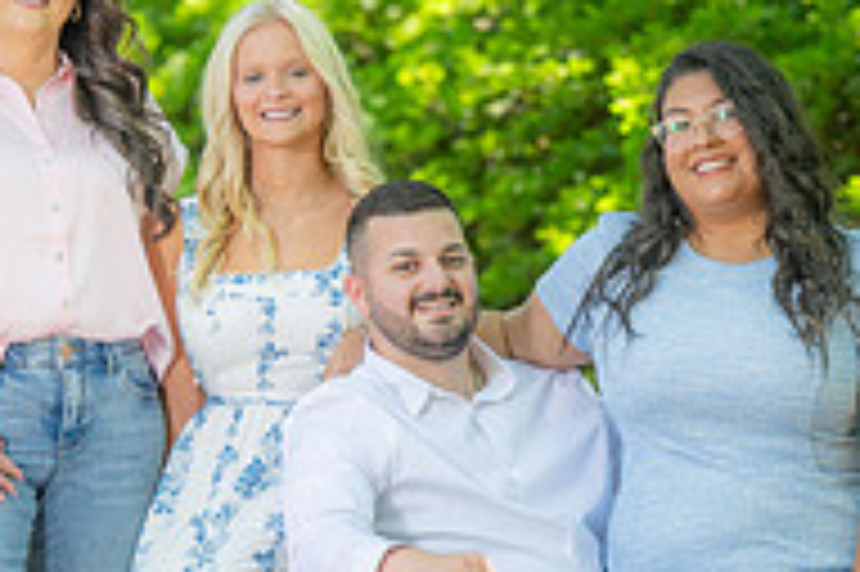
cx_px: 324
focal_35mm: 277
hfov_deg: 7.4
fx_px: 6611
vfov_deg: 5.0
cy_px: 254
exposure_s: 1/80
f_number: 2.8
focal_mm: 91
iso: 100
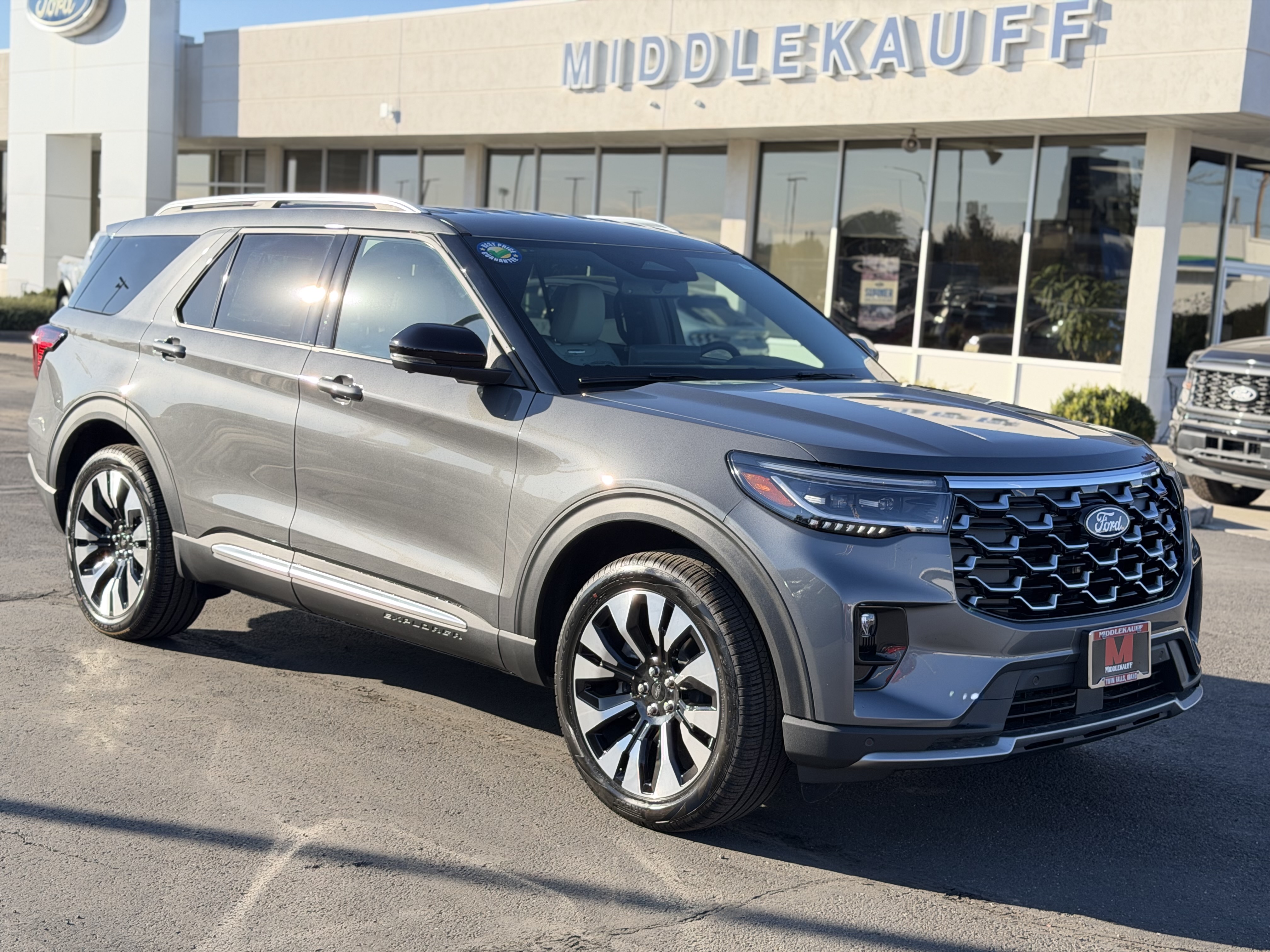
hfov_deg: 39.7
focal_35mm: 48
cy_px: 476
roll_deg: -3.1
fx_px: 1761
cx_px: 635
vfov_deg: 30.3
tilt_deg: -7.9
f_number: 1.78
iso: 100
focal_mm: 6.76
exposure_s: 1/828
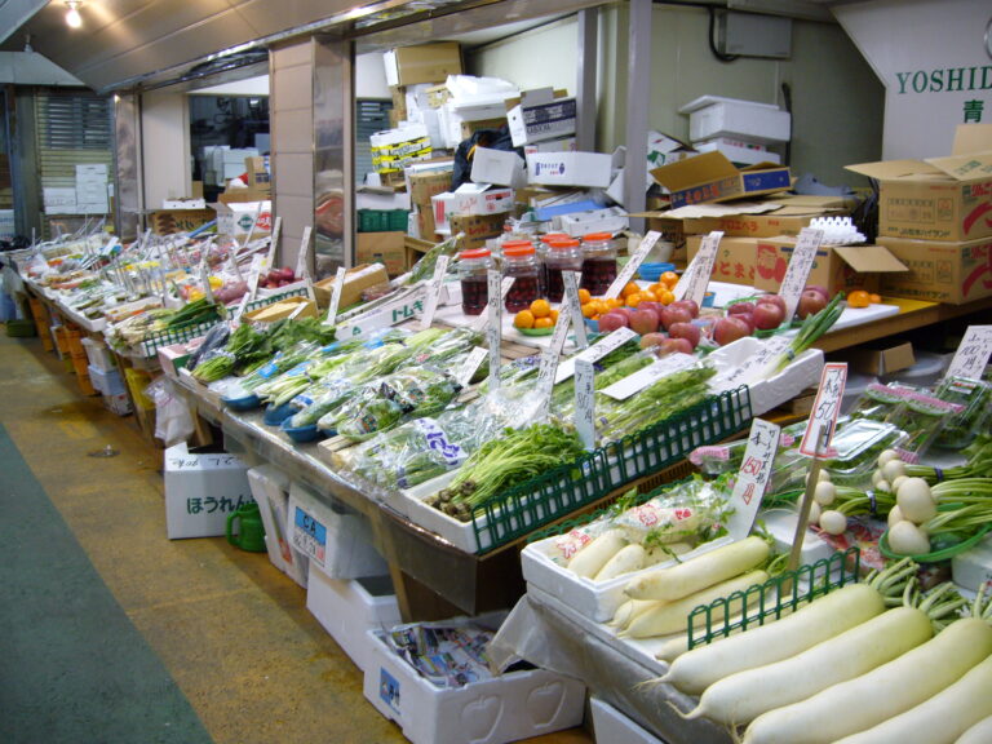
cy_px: 372
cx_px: 496
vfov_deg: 40.7
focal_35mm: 35
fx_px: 1003
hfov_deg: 52.6
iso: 125
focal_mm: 5.8
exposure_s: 1/15
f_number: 2.8
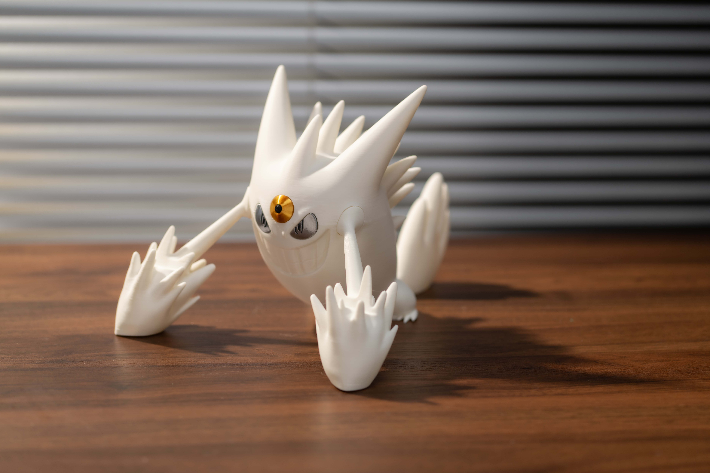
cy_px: 236
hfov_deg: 23.9
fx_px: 1676
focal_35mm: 85
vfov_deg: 16.1
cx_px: 355
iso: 100
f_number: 3.2
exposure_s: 1/320
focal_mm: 85
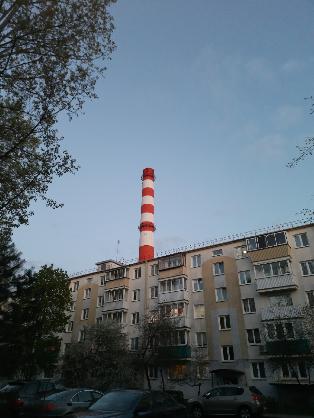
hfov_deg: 56.8
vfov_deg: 71.6
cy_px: 209
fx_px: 290
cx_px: 157
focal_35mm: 24
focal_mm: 5.23
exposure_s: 1/50
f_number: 1.8
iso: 200
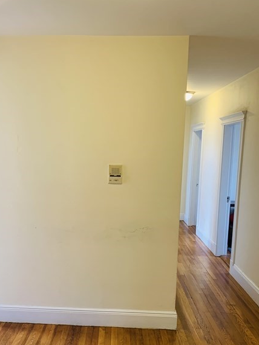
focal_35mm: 35
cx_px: 99
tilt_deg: -8.4
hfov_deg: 40.4
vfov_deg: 52.4
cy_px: 199
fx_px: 349
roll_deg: -0.8
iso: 100
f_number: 1.8
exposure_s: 1/60
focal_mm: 4.25
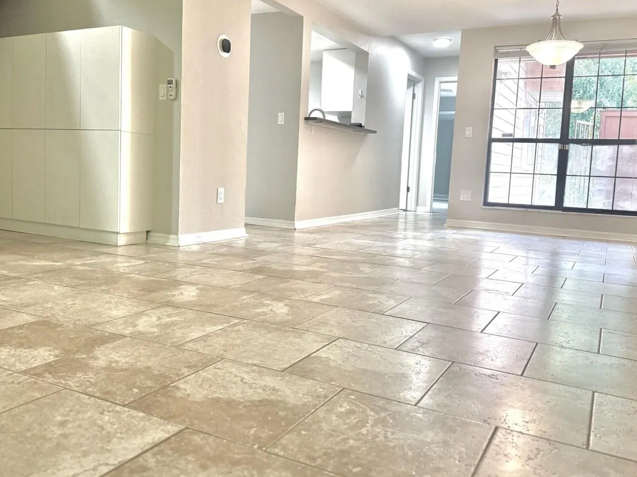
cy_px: 211
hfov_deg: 60.0
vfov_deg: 46.7
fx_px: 552
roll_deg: -2.5
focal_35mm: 30
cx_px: 316
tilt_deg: -3.5
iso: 200
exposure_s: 1/128
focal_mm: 6.76
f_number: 1.78
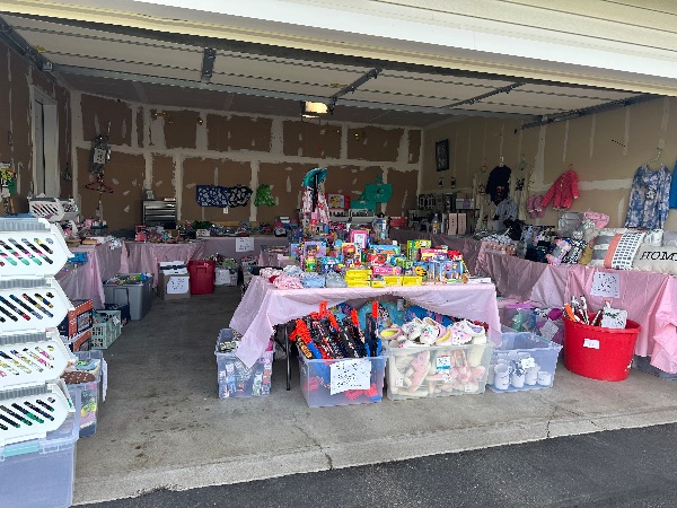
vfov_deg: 56.8
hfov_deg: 71.6
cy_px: 254
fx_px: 469
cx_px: 338
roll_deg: -1.4
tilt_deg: -5.5
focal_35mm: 24
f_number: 1.78
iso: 80
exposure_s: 1/426
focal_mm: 6.86
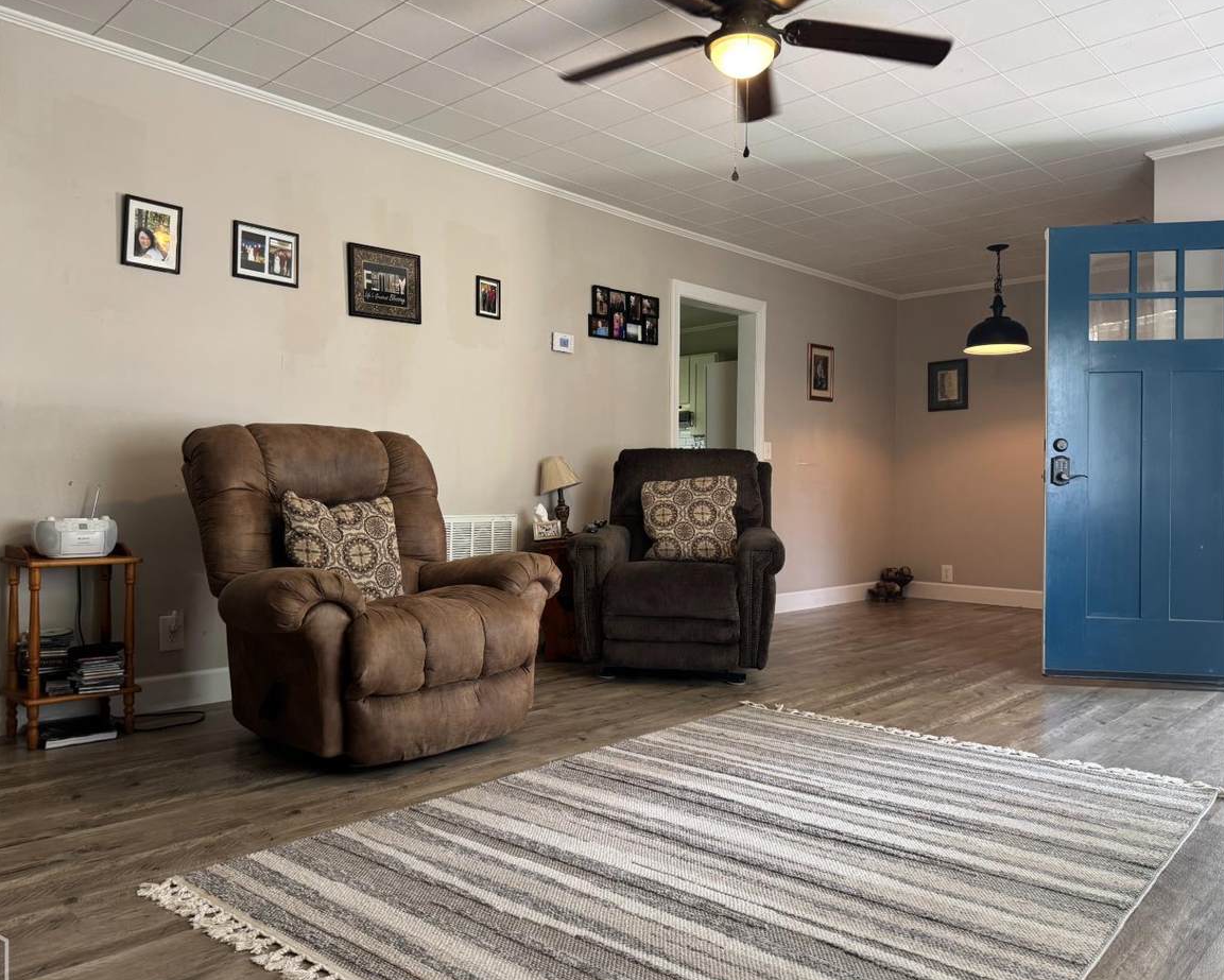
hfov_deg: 66.0
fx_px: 942
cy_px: 497
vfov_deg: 54.9
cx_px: 608
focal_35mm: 26
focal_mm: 6.76
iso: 250
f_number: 1.78
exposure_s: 1/60
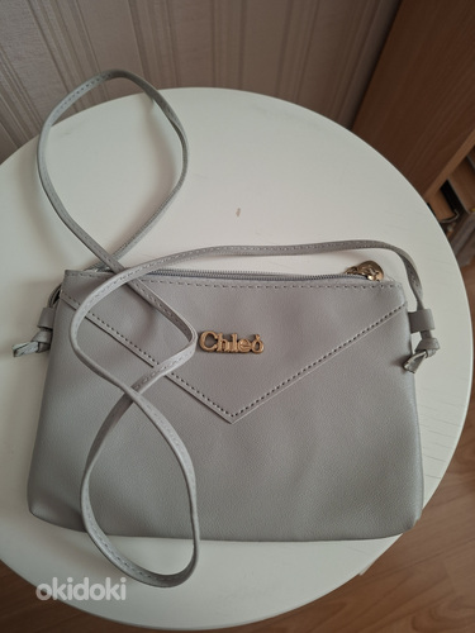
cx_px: 238
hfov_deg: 58.9
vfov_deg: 73.9
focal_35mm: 23
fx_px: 421
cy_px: 316
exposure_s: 1/50
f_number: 1.8
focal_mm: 5.54
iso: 200
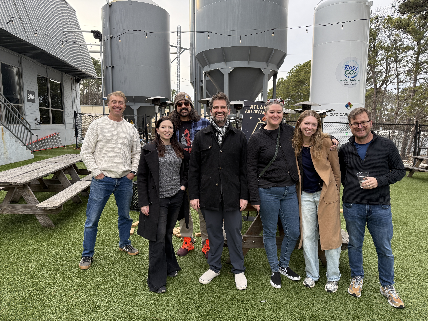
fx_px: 297
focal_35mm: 24
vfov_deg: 56.8
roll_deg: +0.0
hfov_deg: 71.6
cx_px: 214
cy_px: 160
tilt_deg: -7.3
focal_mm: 6.76
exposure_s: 1/551
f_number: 1.78
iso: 100
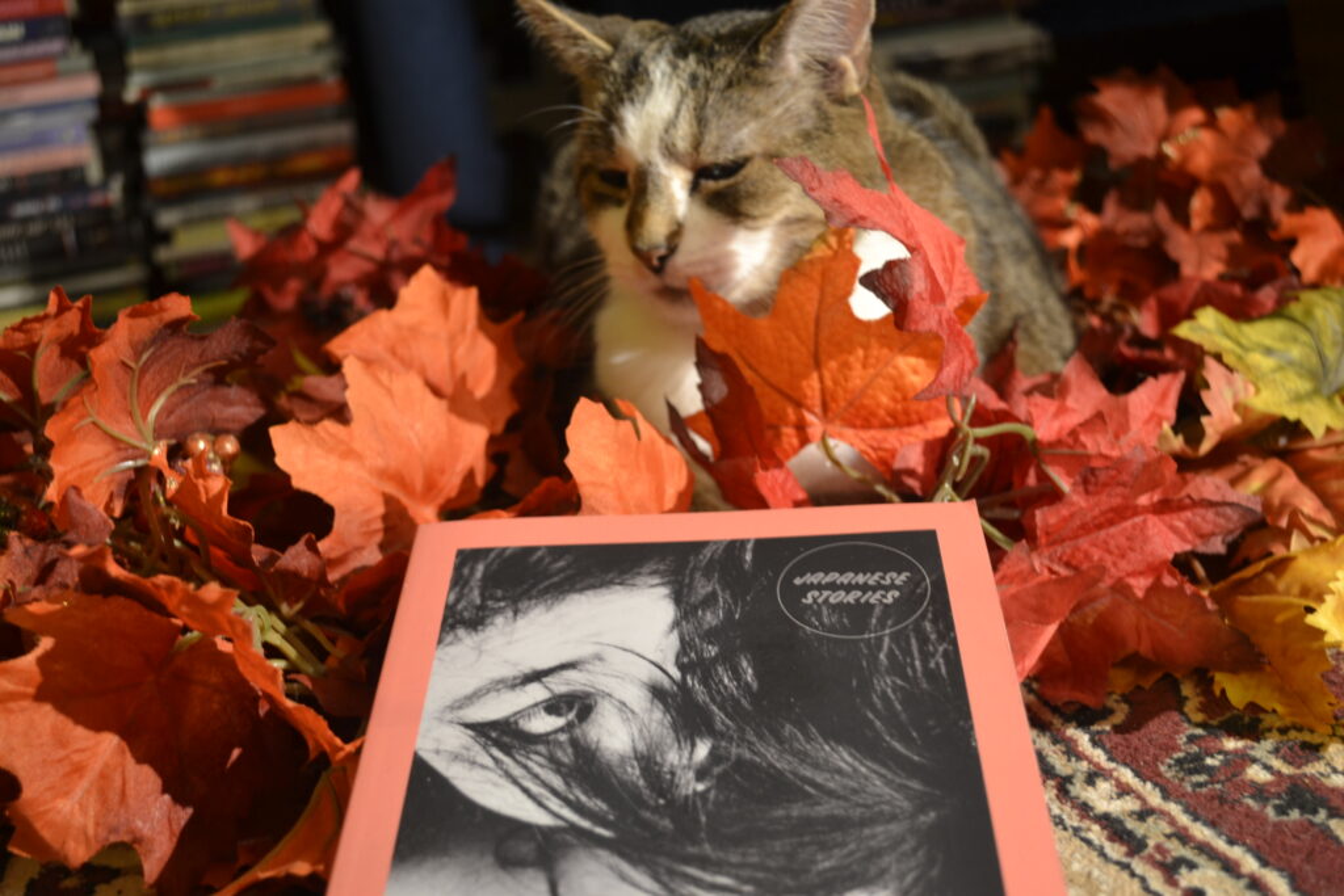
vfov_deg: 31.9
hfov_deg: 46.4
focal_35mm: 42
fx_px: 1568
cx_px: 672
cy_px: 448
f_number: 4.5
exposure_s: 1/2
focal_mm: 28
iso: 400
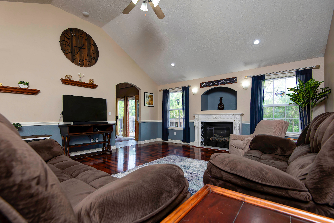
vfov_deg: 73.8
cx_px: 167
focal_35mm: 16
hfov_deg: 96.7
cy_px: 112
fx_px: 148
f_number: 6.3
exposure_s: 1/50
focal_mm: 16
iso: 200
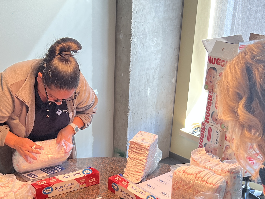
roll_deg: -0.4
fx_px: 429
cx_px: 97
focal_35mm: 56
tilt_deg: -26.2
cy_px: 166
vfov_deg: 25.5
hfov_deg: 34.1
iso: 125
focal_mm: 5.7
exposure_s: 1/120
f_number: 1.5
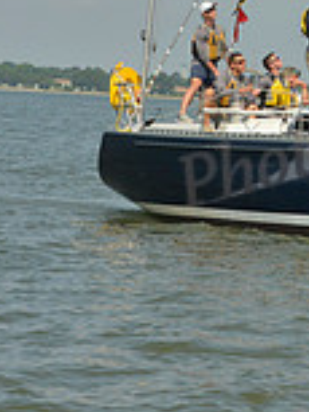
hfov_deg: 5.7
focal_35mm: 255
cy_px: -39
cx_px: 699
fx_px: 3031
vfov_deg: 7.7
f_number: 11
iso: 280
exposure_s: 1/800
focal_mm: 70
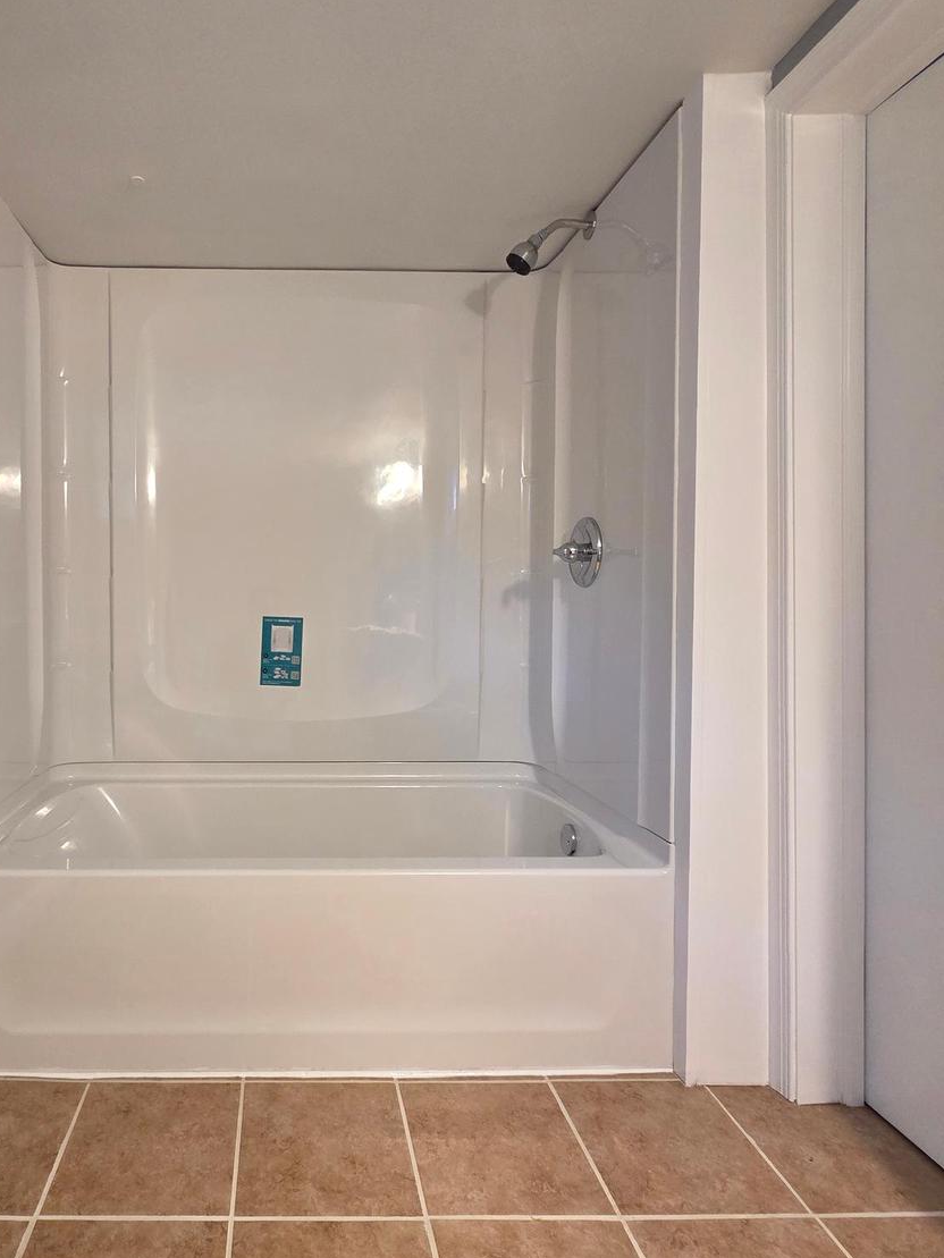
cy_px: 628
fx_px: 654
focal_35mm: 18
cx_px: 293
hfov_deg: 69.0
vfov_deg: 87.7
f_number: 2.2
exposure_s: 1/60
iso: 320
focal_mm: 2.2
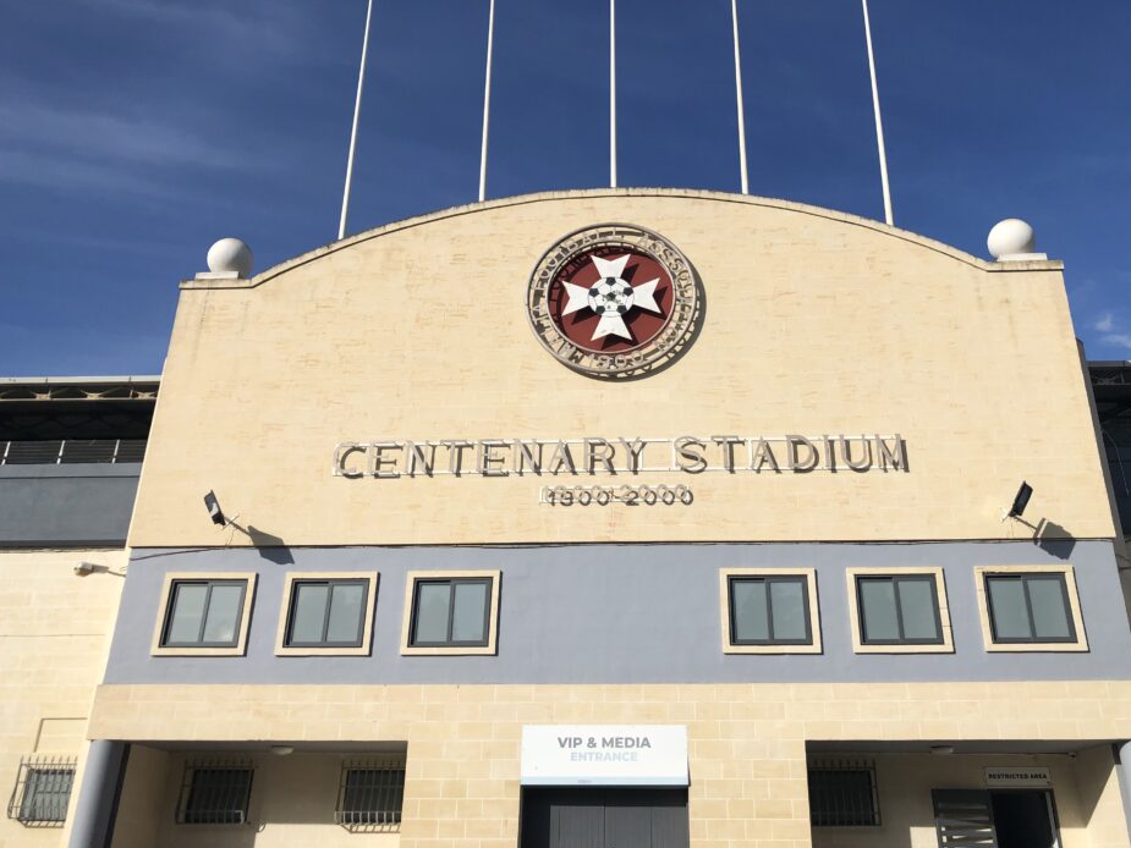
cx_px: 616
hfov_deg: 58.3
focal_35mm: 31
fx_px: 1013
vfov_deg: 45.4
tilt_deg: +23.5
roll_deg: -0.2
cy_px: 390
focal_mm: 3.99
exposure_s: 1/3205
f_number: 1.8
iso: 20
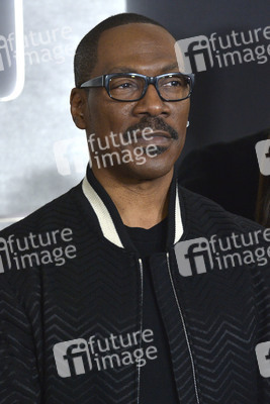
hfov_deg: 6.9
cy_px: 202
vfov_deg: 10.3
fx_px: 2248
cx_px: 135
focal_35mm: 200
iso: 3200
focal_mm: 200
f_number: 6.3
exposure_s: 1/250
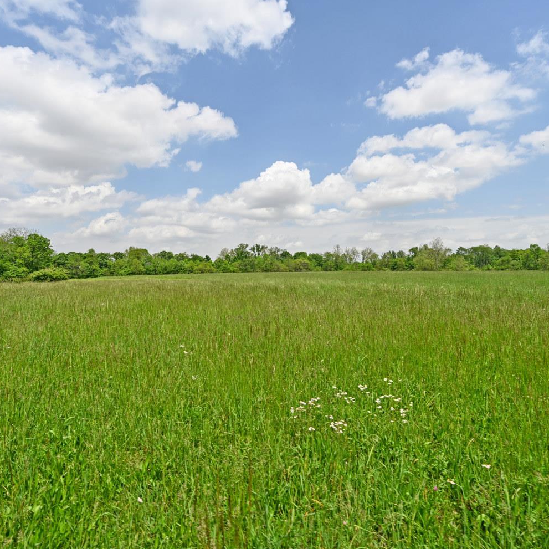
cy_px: 276
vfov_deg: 80.7
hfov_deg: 80.7
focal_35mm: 18
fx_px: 323
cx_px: 278
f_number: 8
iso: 100
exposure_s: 1/500
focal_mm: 14
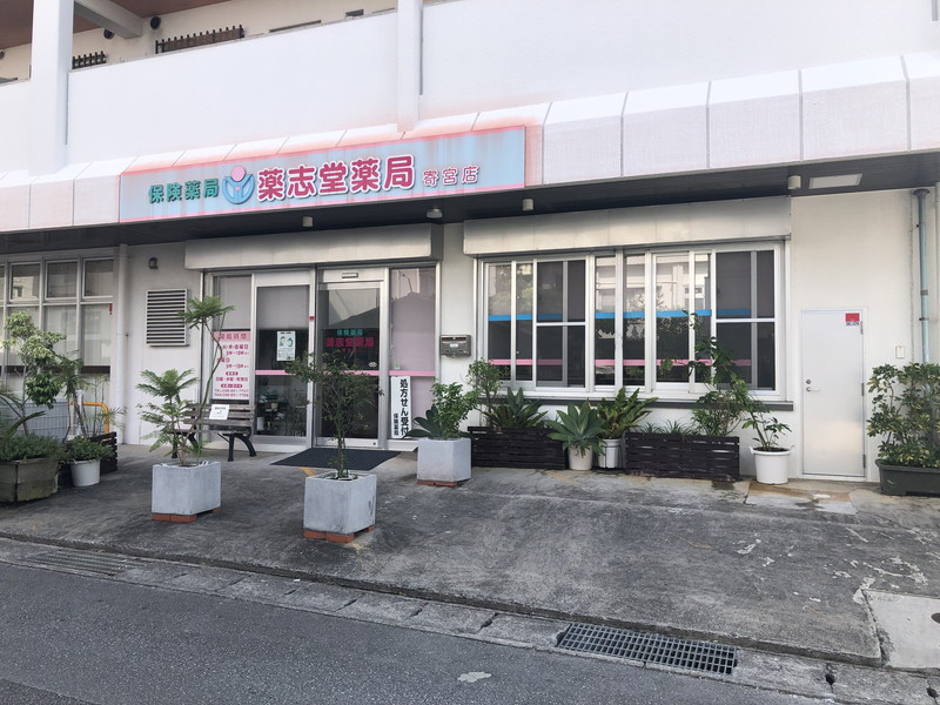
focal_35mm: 28
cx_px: 470
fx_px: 760
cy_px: 352
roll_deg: -0.1
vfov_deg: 49.7
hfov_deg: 63.4
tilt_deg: +3.0
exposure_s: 1/657
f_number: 1.8
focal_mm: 3.99
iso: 20
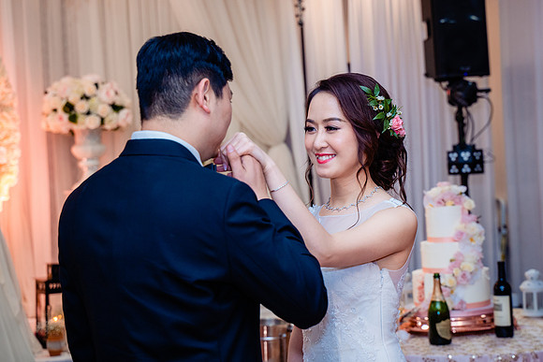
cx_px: 325
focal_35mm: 90
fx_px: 1355
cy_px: 145
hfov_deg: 22.6
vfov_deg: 15.2
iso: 1600
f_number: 4.5
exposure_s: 1/160
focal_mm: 75
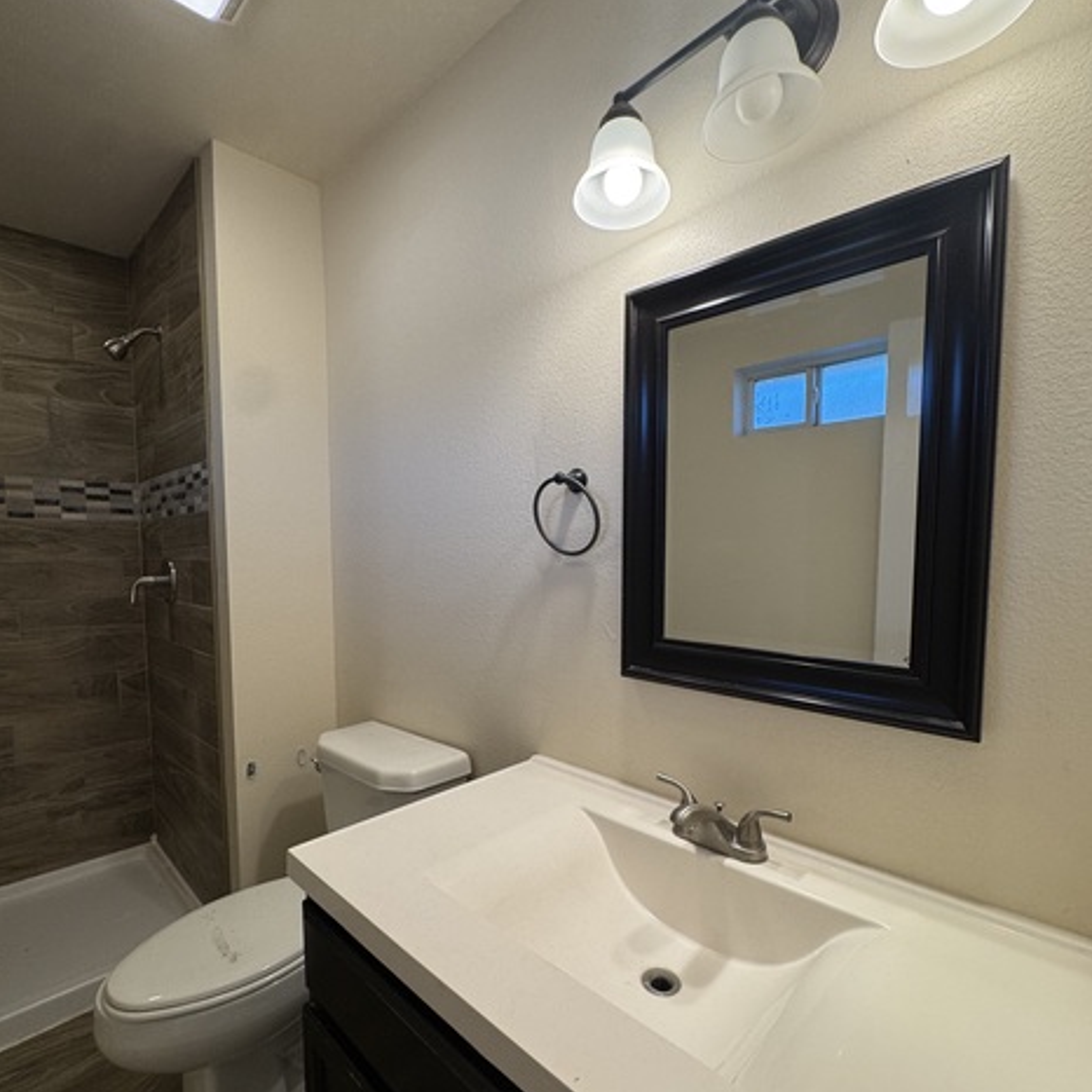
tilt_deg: -4.6
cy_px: 586
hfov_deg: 84.0
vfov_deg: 83.8
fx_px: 607
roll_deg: +0.1
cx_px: 534
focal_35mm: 17
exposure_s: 1/120
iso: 125
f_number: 2.2
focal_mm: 2.22
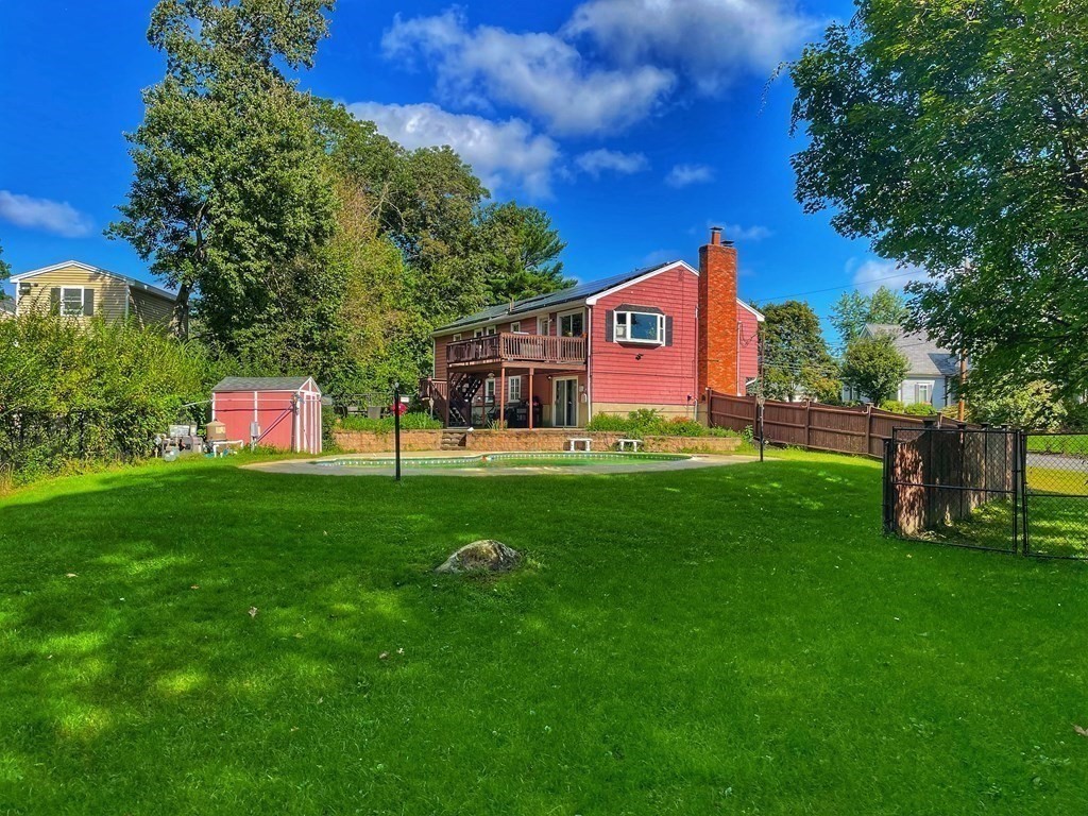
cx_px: 544
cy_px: 408
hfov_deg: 67.3
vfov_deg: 53.1
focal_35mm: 26
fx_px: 817
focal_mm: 4.2
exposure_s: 1/1825
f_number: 1.6
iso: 32
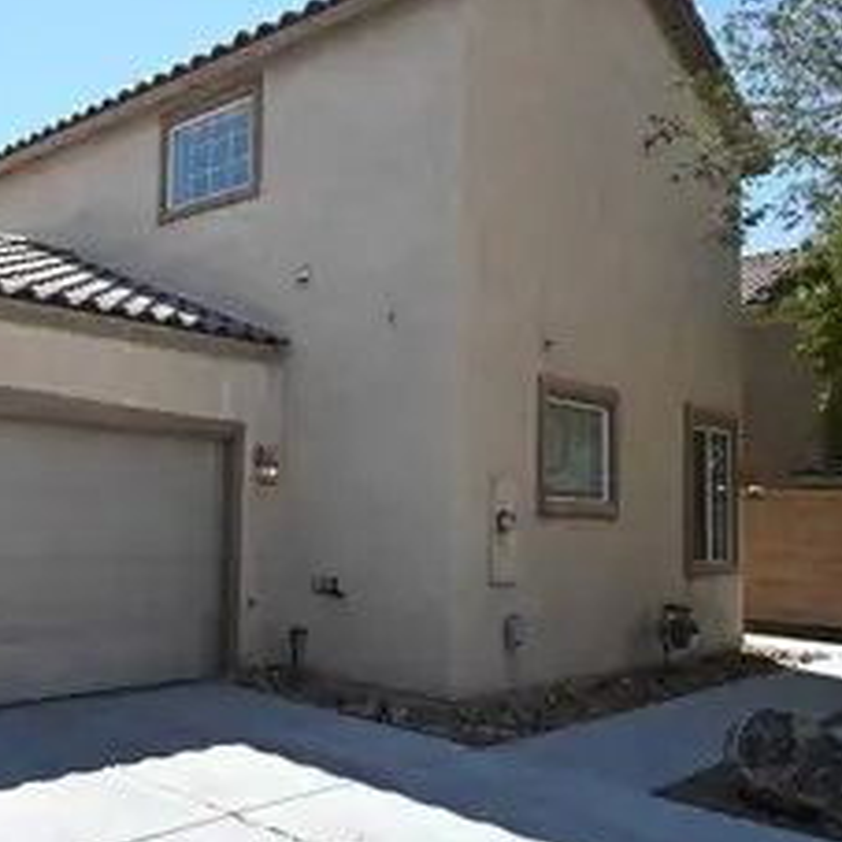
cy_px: 432
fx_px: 929
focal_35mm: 34
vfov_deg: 48.8
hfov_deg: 45.4
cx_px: 130
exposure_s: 1/320
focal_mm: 22.5
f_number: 6.3
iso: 100
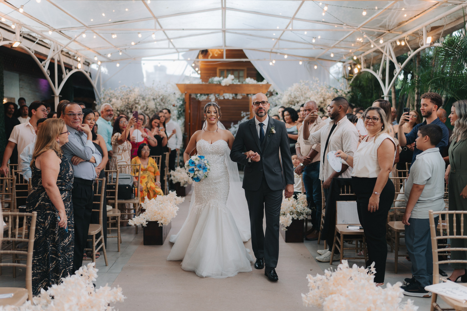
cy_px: 156
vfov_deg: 37.9
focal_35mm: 35
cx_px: 234
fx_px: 454
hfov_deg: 54.4
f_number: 1.3
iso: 125
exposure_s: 1/250
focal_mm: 35
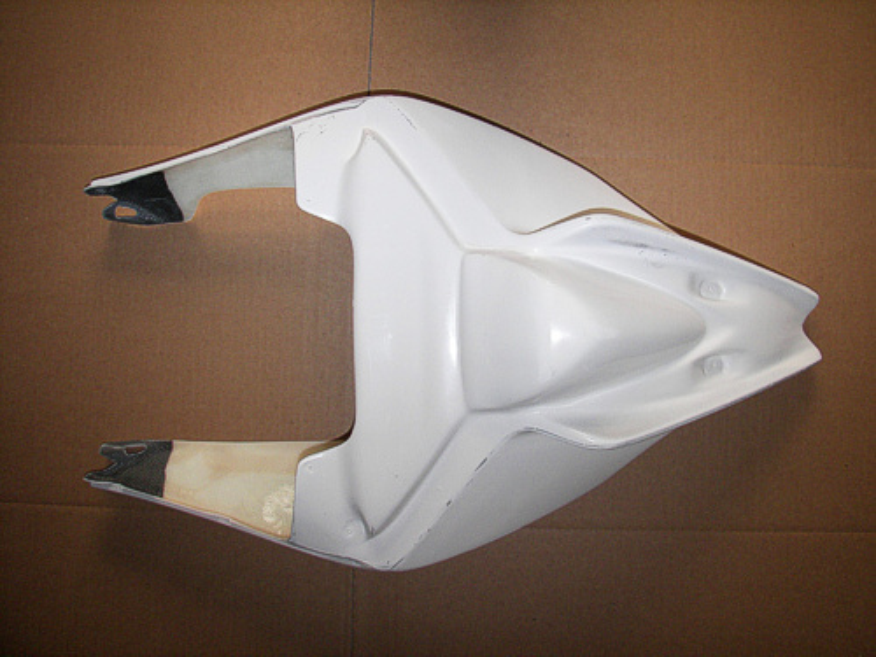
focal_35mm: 47
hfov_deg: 40.4
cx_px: 438
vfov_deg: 30.9
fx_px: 1189
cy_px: 328
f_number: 4
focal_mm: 7.8
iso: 50
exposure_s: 1/640
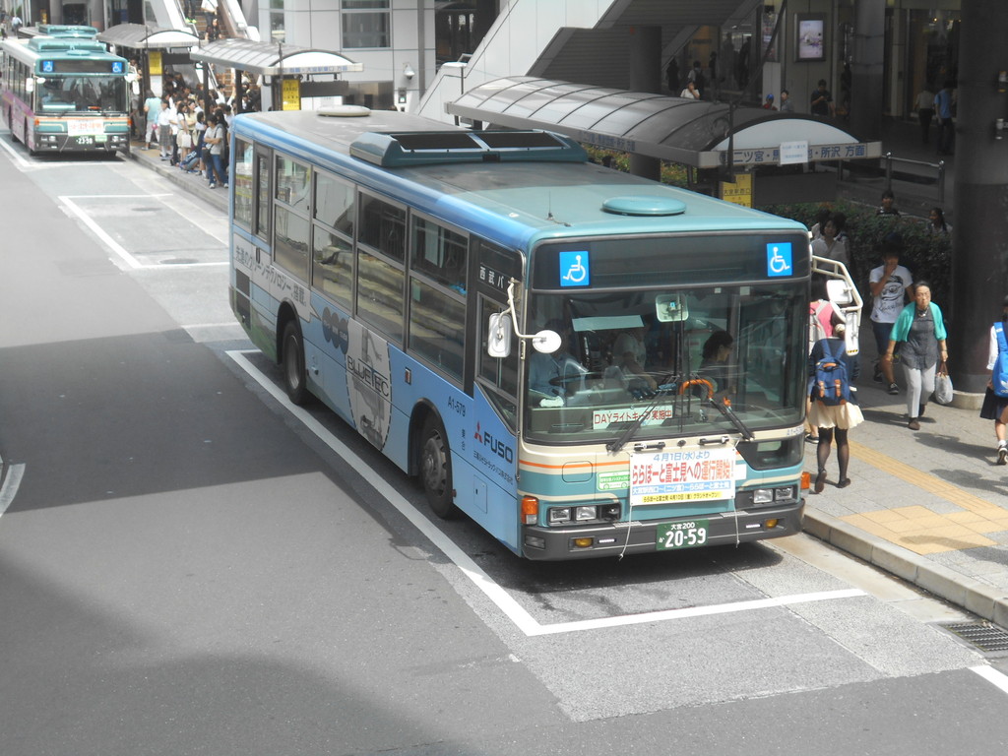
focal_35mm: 66
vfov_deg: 22.3
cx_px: 504
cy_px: 378
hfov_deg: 29.4
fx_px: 1922
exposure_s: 1/160
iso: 80
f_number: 5.3
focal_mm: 11.6
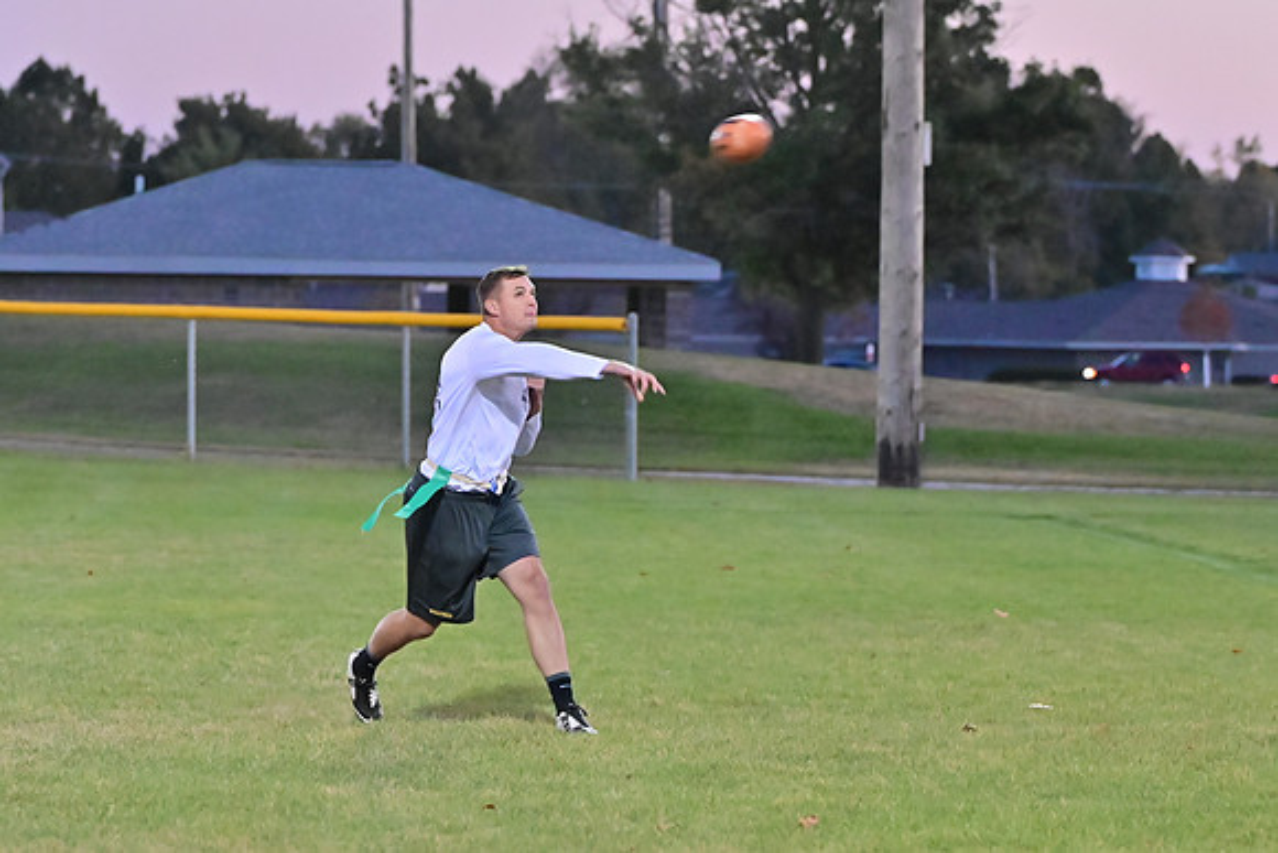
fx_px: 6391
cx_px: 639
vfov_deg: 7.6
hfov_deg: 11.4
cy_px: 426
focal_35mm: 180
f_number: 4
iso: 6400
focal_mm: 120
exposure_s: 1/400
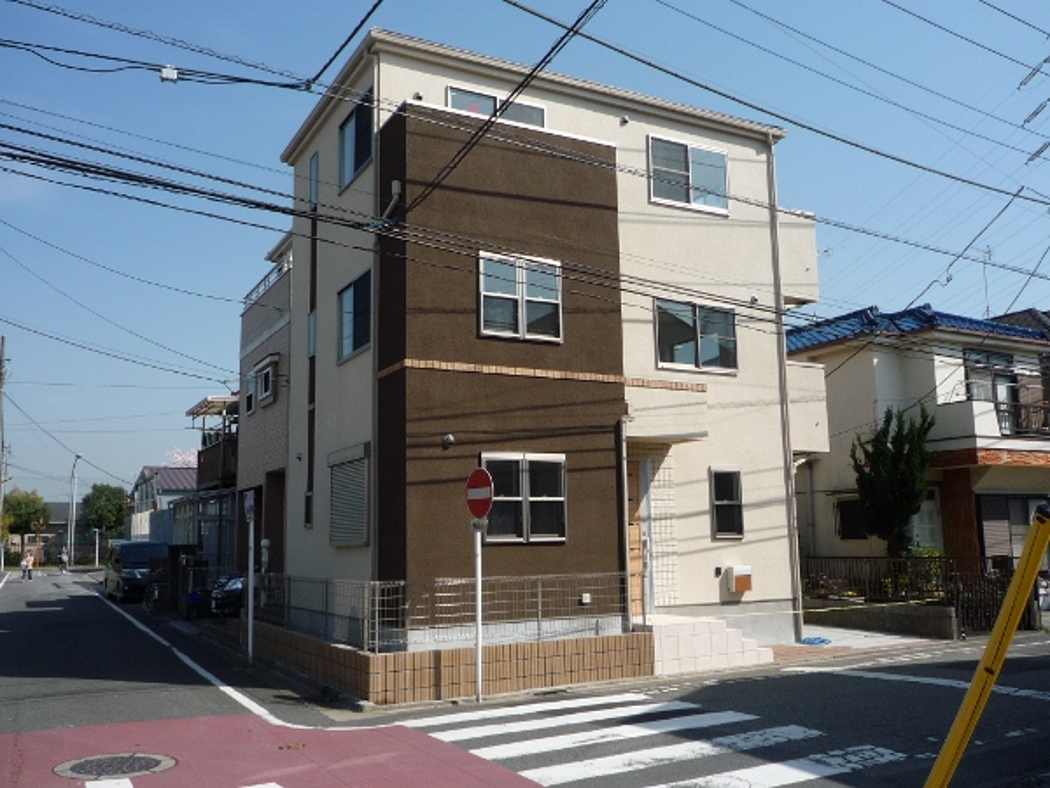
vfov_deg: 45.4
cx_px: 525
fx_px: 940
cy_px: 394
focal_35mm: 31
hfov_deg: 58.4
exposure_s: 1/640
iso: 100
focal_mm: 4.4
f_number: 4.5
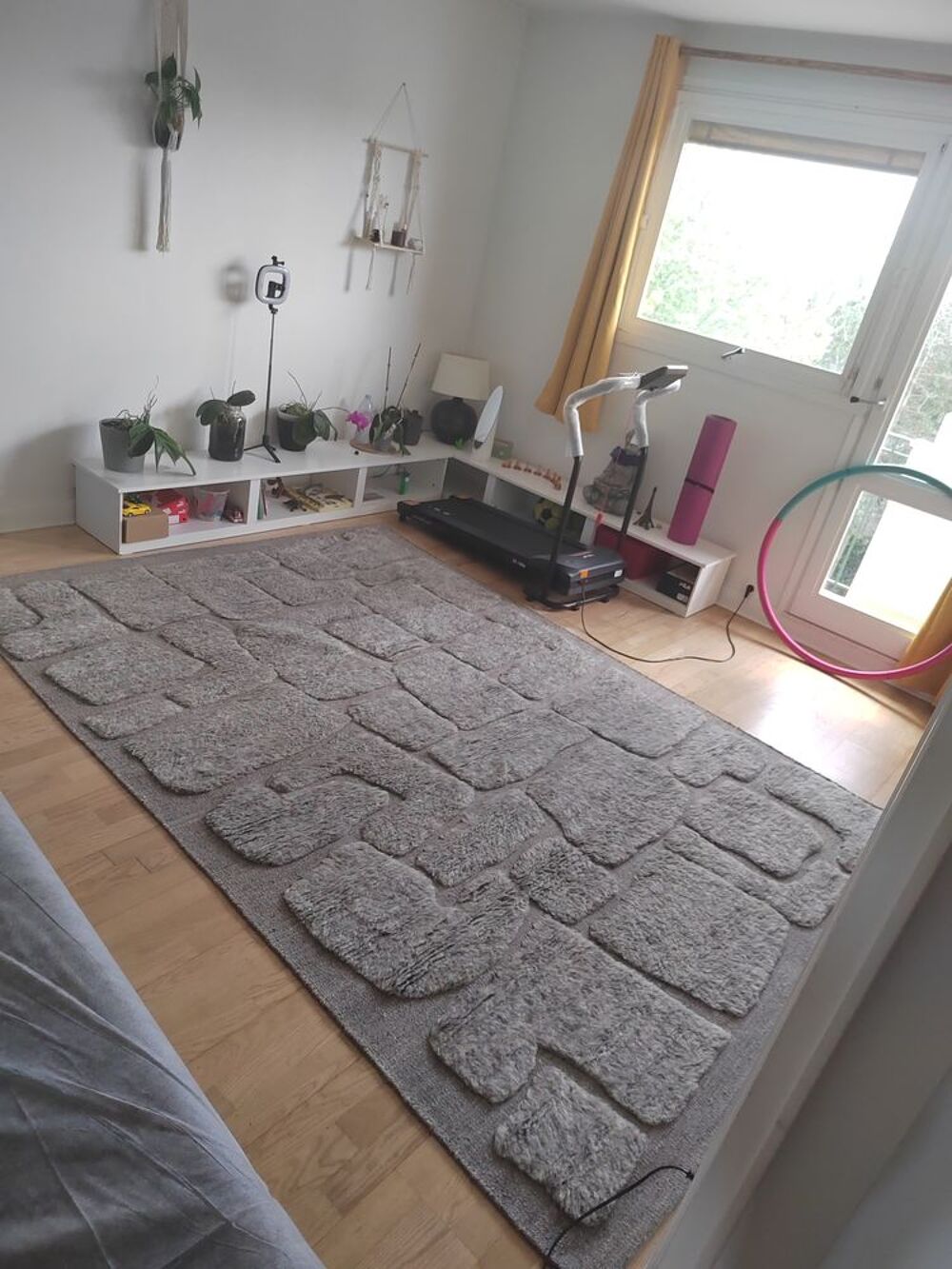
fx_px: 843
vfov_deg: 73.9
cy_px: 634
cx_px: 476
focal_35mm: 23
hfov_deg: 58.9
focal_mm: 5.52
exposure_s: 1/100
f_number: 1.9
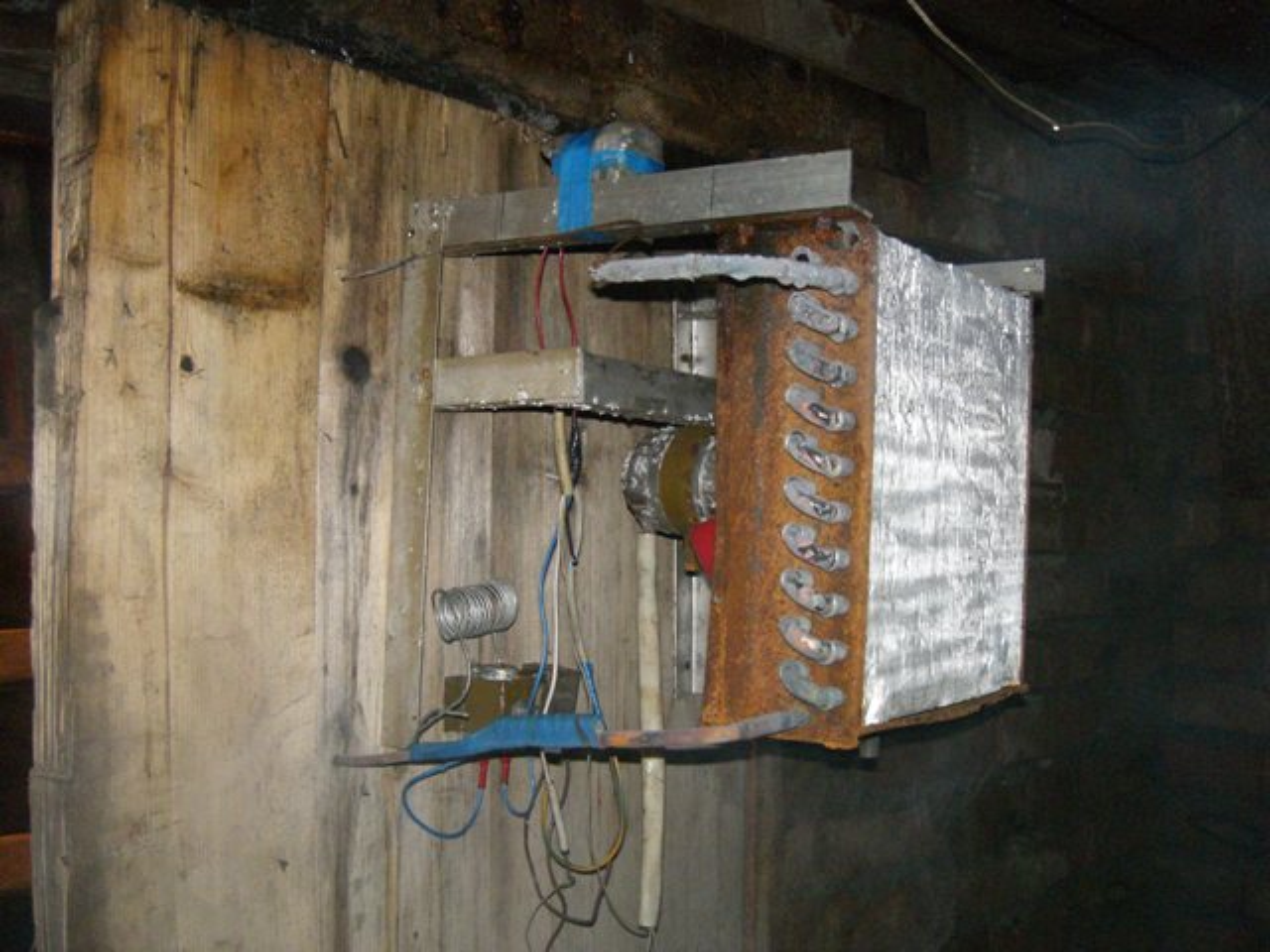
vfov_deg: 37.7
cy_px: 476
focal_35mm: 38
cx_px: 635
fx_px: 1394
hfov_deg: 49.0
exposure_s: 1/60
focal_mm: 7.9
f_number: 2.8
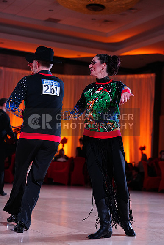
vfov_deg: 28.8
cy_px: 122
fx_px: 478
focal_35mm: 70
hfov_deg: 19.5
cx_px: 82
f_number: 2.8
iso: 2000
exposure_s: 1/500
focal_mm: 70
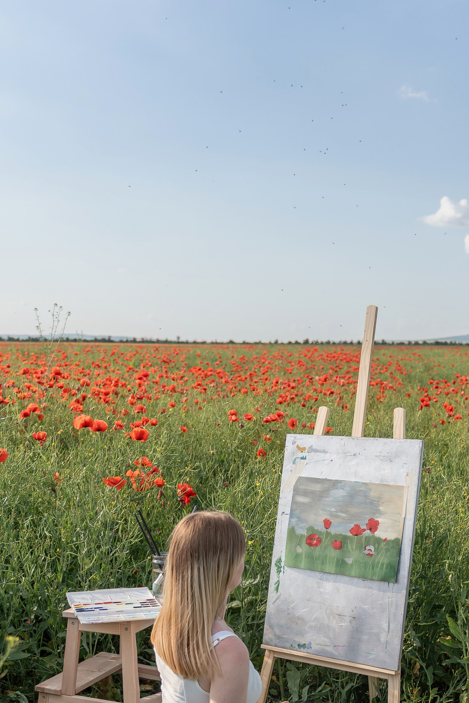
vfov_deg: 38.7
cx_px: 280
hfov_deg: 26.9
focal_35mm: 50
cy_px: 517
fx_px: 977
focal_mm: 29
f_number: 3.2
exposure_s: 1/800
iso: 100
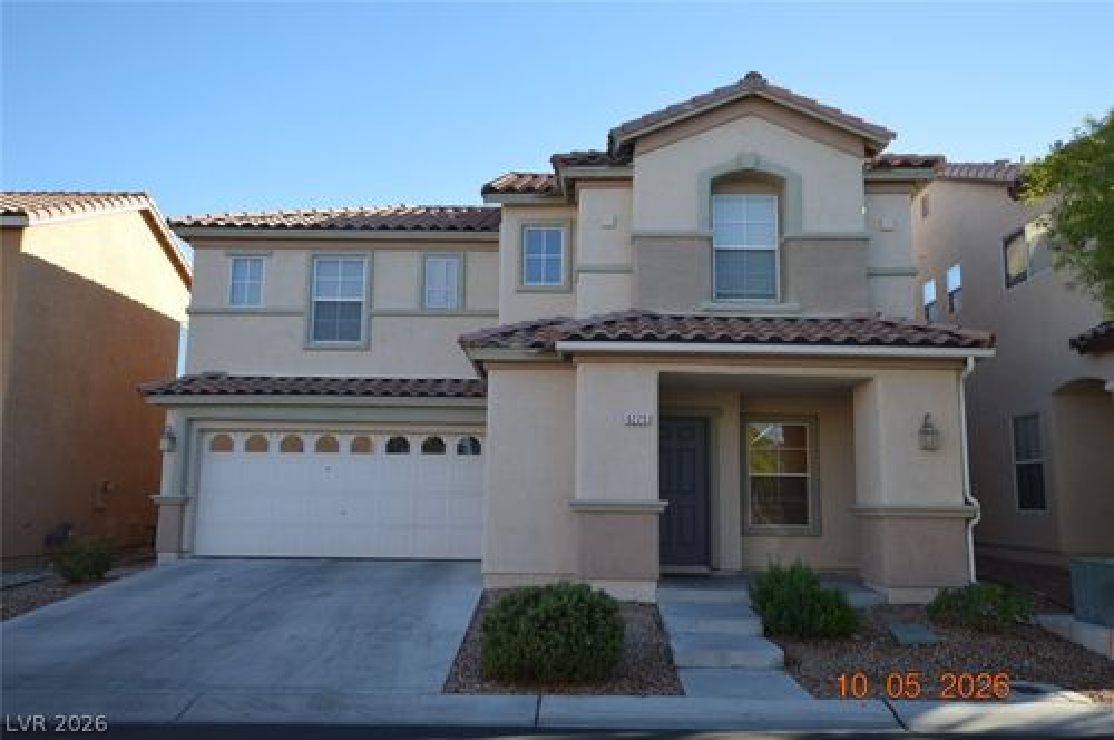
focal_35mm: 28
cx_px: 557
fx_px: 881
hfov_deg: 64.6
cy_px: 370
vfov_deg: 45.6
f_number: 6.3
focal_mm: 19
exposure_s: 1/160
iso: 100
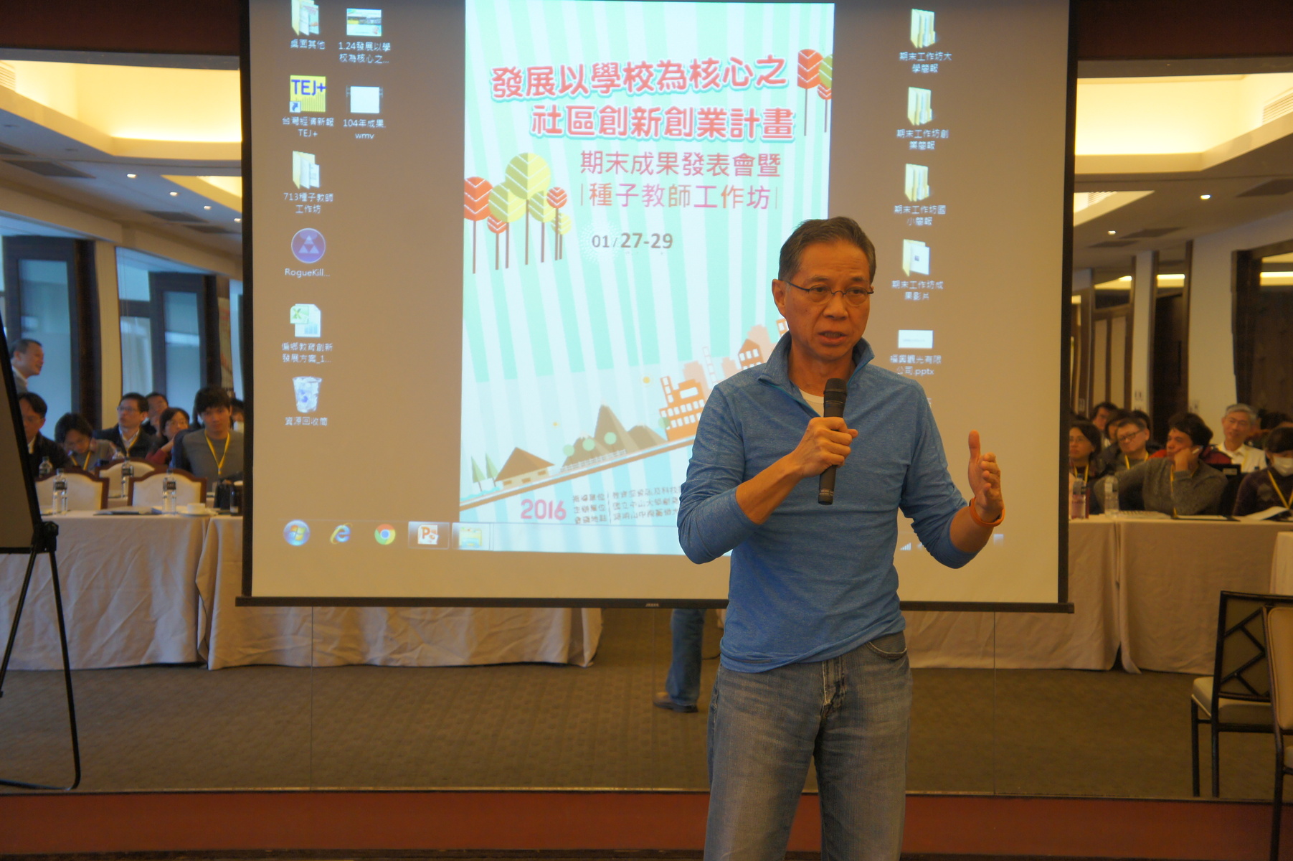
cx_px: 646
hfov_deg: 32.6
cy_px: 430
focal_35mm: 62
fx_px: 2208
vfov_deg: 22.1
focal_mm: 41
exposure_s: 1/80
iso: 500
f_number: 4.5
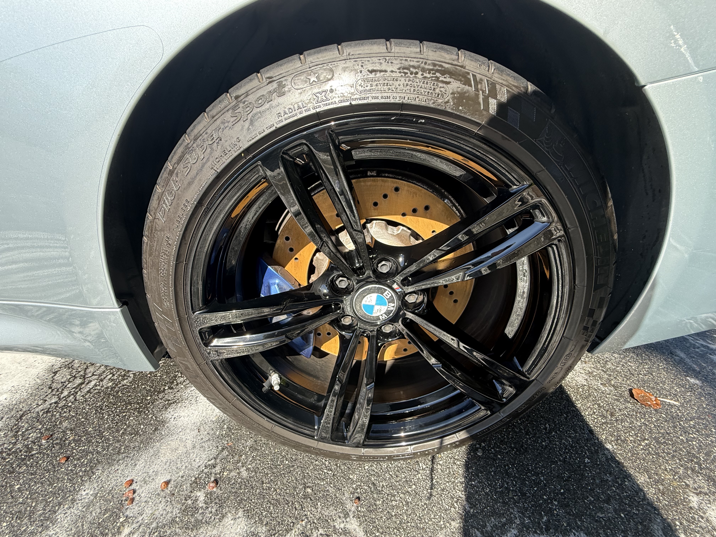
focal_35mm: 14
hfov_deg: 102.1
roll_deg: -3.4
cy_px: 268
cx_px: 358
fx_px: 290
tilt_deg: -26.0
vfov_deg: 85.7
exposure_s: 1/298
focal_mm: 2.22
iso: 64
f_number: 2.2
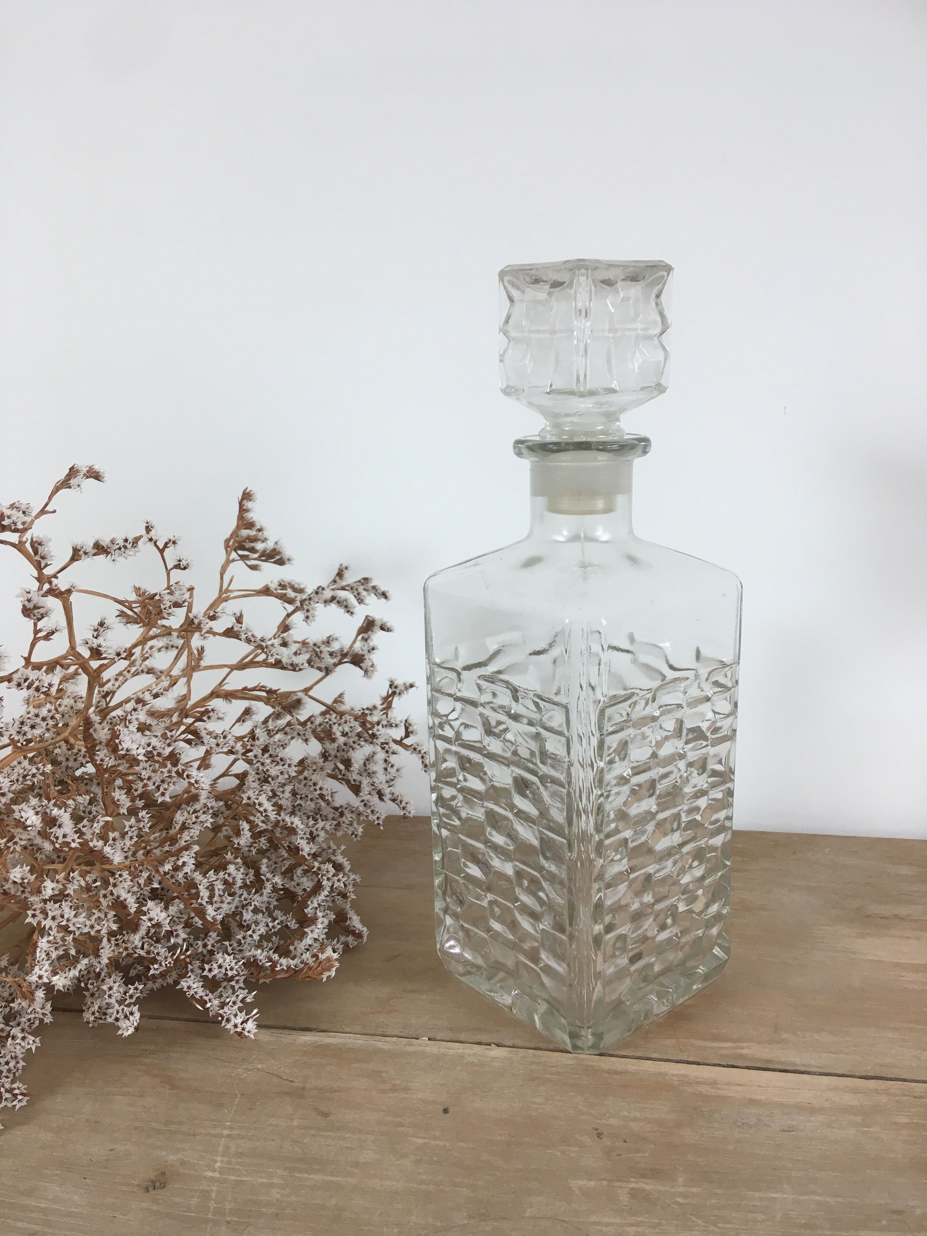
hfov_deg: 48.2
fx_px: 1035
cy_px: 618
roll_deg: +0.7
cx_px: 464
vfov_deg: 61.7
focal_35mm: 29
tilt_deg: -11.8
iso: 25
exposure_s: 1/33
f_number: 2.2
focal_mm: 4.15
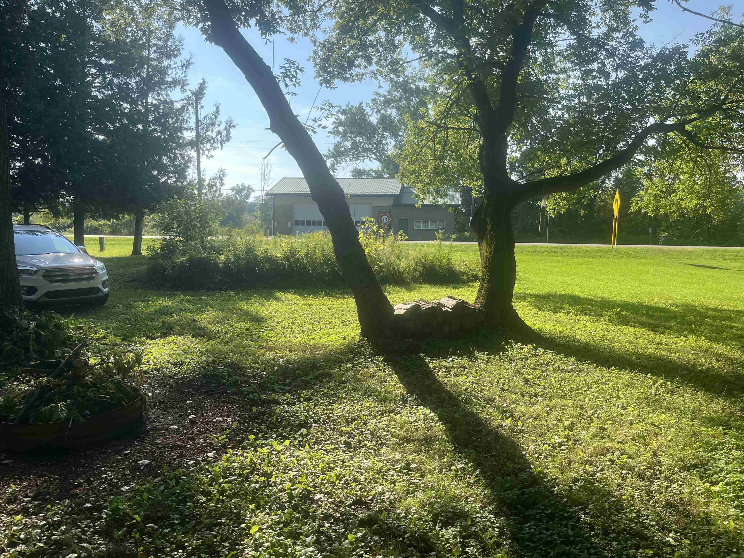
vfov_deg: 53.1
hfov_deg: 67.3
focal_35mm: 26
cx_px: 372
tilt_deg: -5.1
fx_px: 559
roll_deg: -1.7
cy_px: 279
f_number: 1.6
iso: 50
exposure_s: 1/1339
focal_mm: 5.1
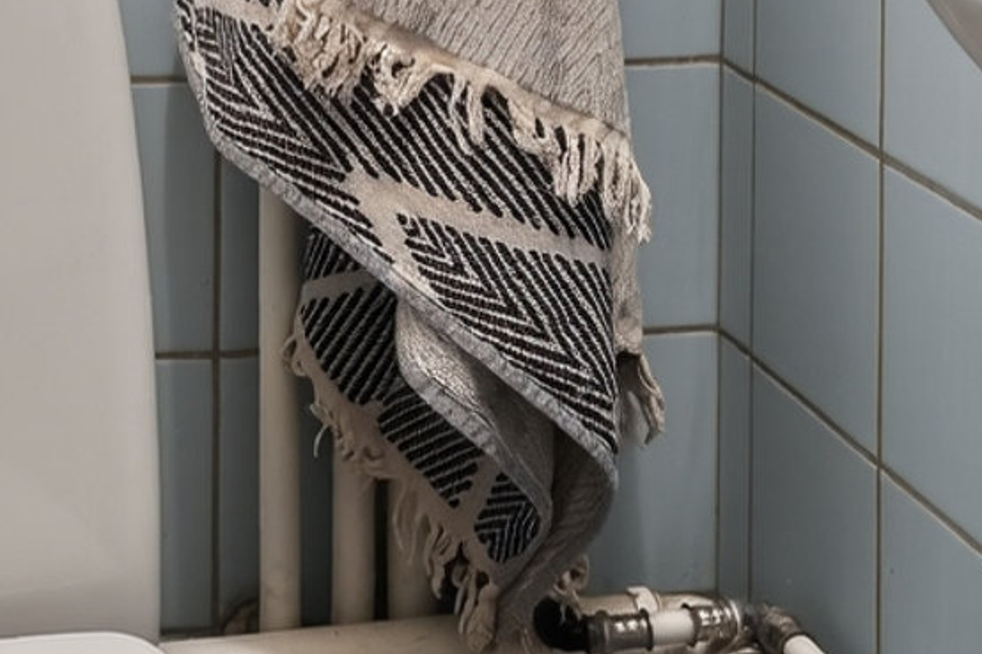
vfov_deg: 12.4
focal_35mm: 97
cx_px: 14
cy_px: -650
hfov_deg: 20.4
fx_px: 2645
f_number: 8
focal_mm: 21
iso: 400
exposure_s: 1/2
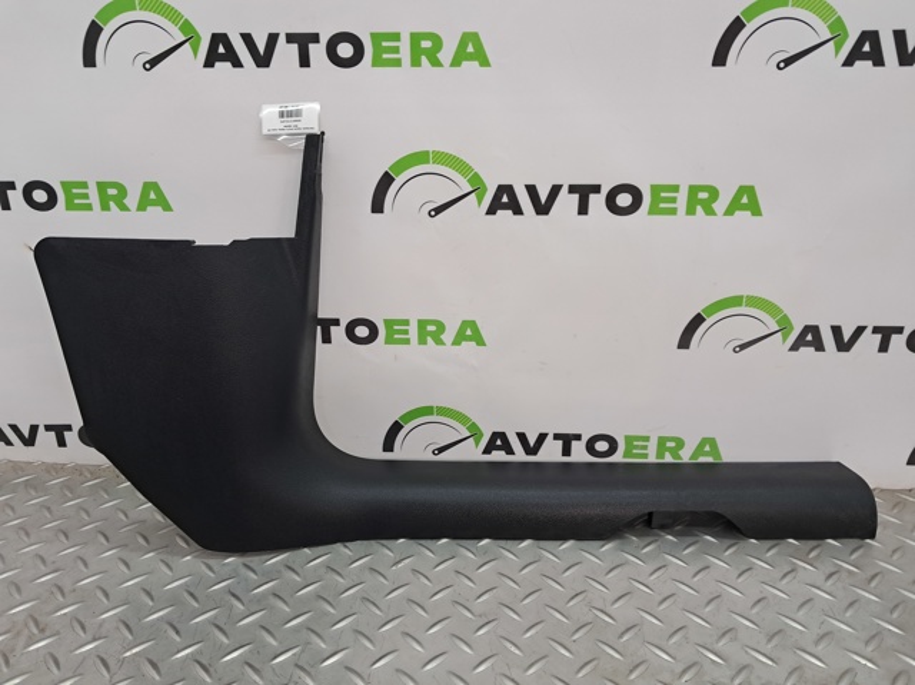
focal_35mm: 27
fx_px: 713
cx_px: 458
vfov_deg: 51.3
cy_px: 342
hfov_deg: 65.4
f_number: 1.8
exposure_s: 1/50
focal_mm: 4
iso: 64
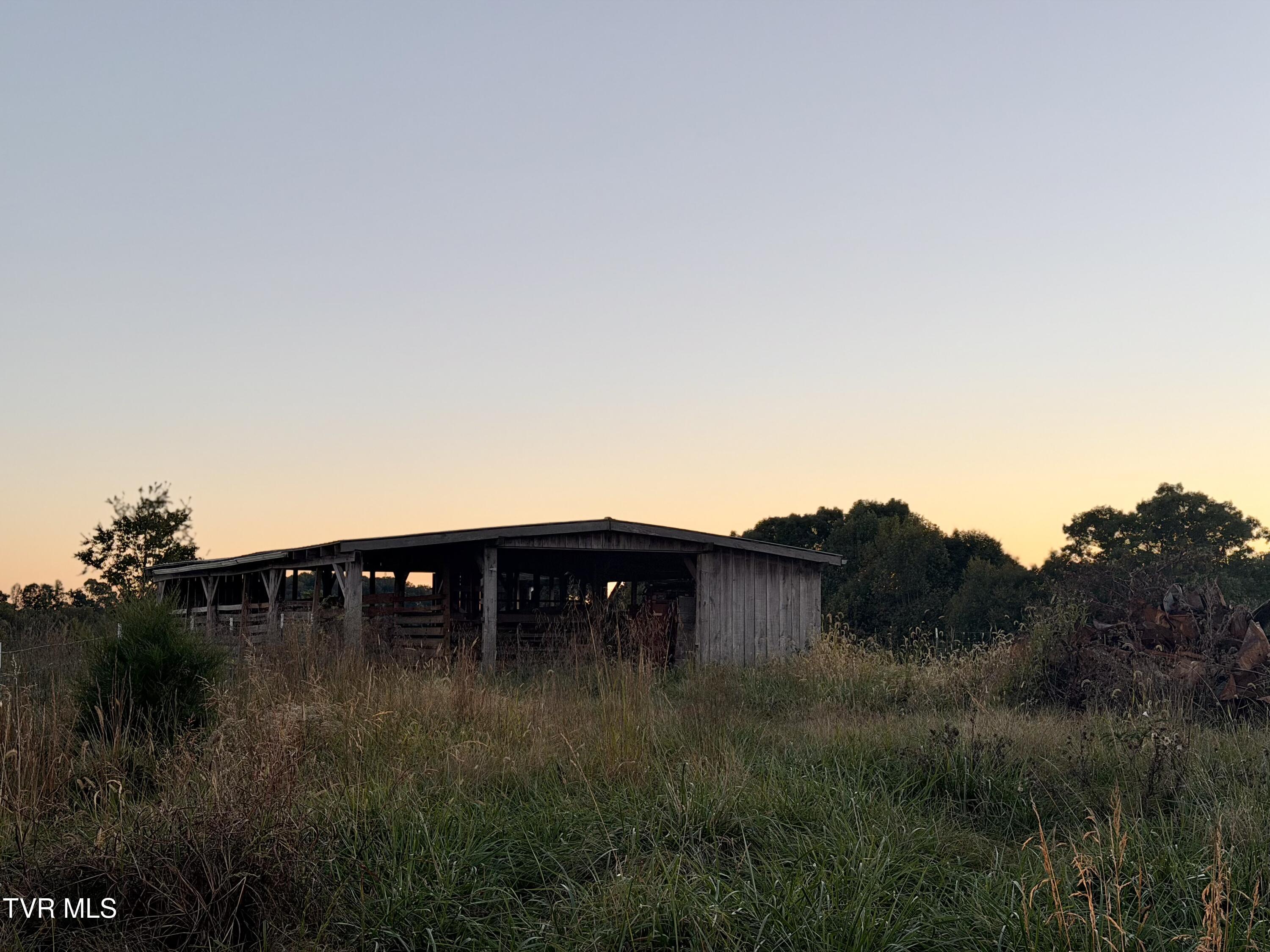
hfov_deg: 39.7
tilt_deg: +4.4
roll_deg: +0.0
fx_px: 1761
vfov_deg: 30.3
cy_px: 476
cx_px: 635
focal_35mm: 48
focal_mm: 6.76
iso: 64
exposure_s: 1/493
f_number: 1.78
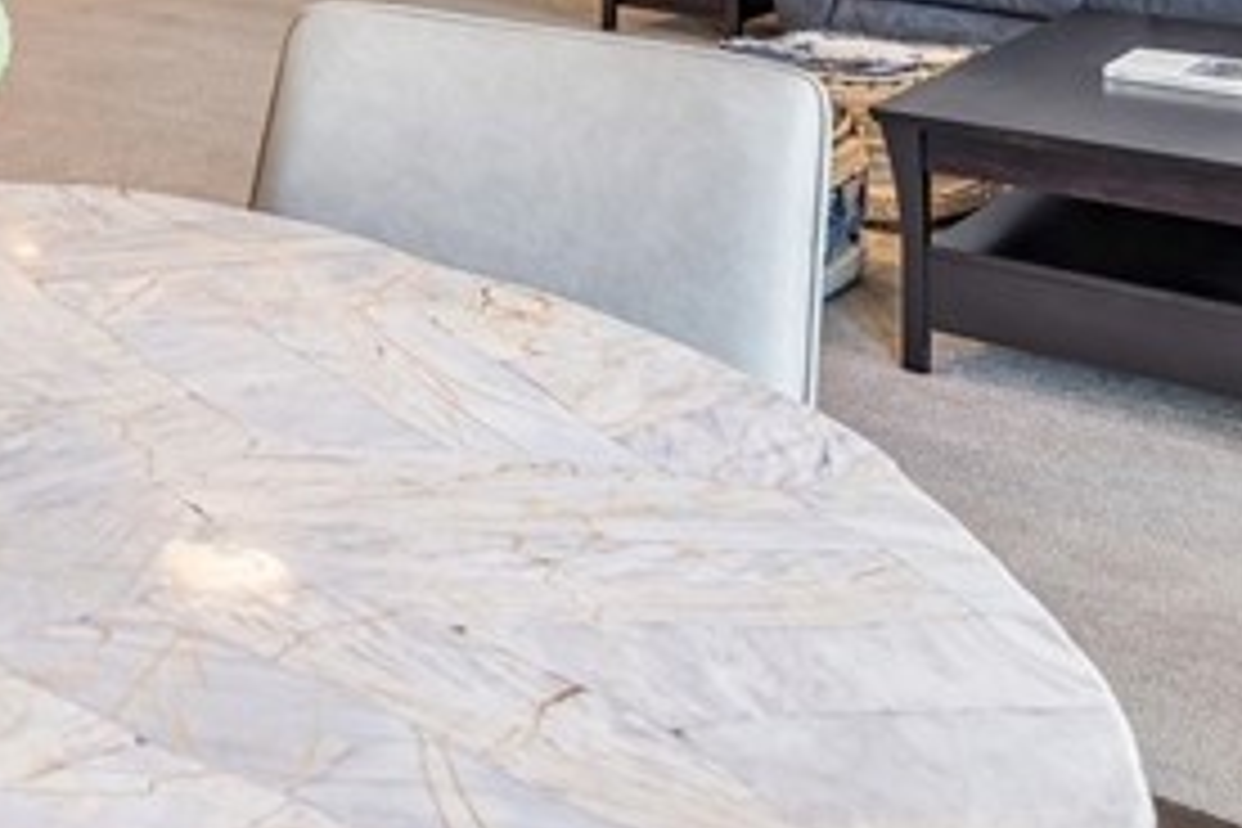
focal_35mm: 55
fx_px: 1897
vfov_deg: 20.9
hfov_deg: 31.3
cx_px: -194
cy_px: -412
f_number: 6.3
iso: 200
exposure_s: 1/13
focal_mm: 14
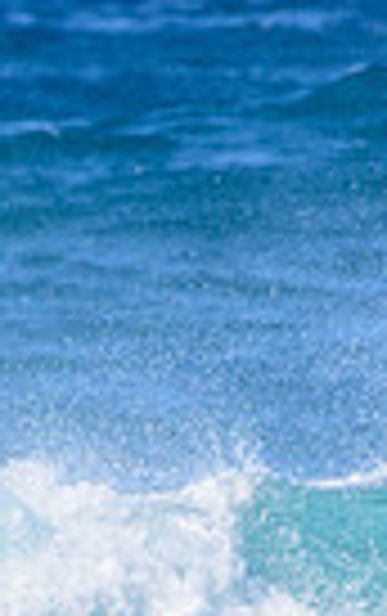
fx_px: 54286
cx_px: -648
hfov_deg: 0.4
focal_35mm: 3227
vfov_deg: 0.7
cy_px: 857
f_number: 5.6
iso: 400
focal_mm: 500
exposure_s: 1/2000
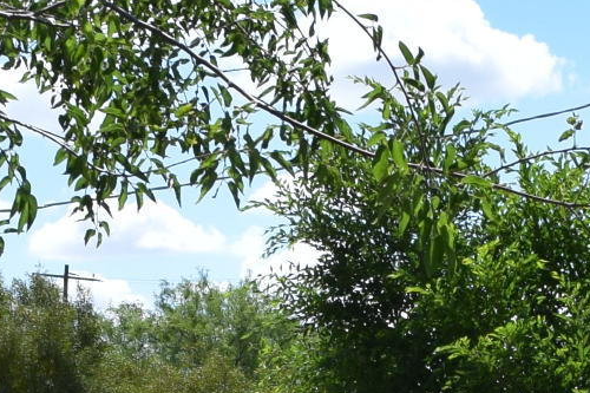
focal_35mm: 198
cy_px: 773
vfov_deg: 6.7
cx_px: 419
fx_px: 3244
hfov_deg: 10.4
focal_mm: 22
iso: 200
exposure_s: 1/400
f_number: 10
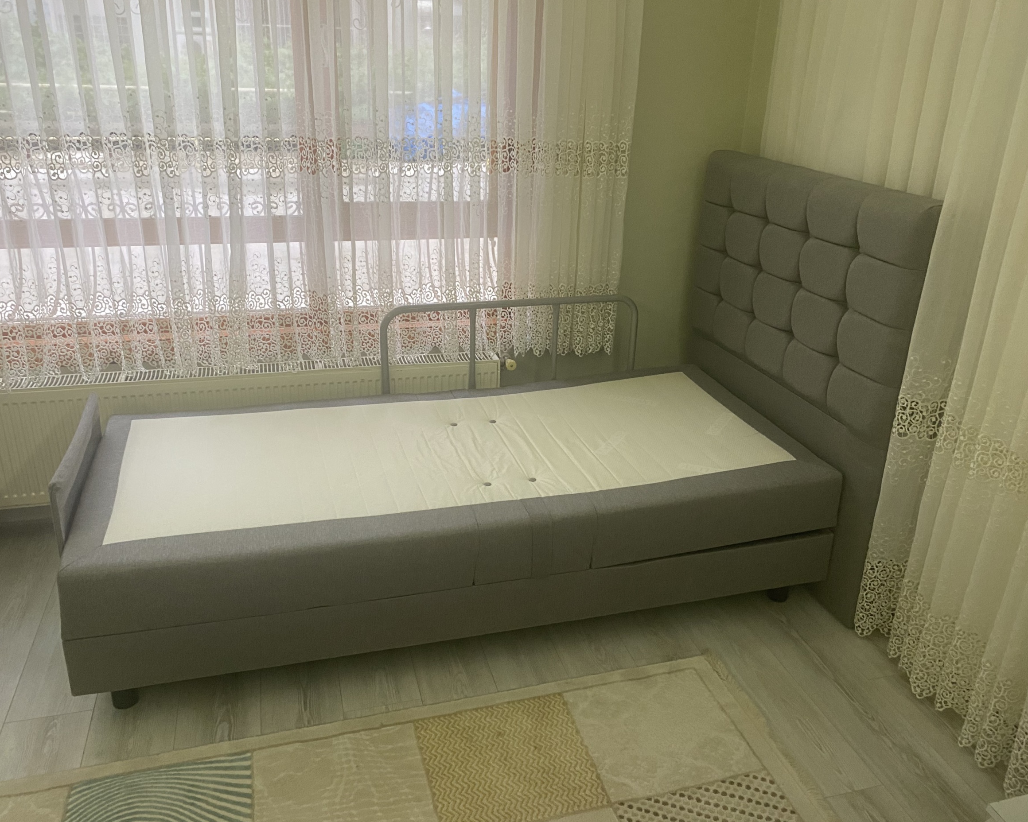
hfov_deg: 62.2
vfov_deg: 51.5
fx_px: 852
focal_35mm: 28
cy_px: 399
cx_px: 513
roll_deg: -1.7
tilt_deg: -22.1
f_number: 1.8
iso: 160
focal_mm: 4.25
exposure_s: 1/60
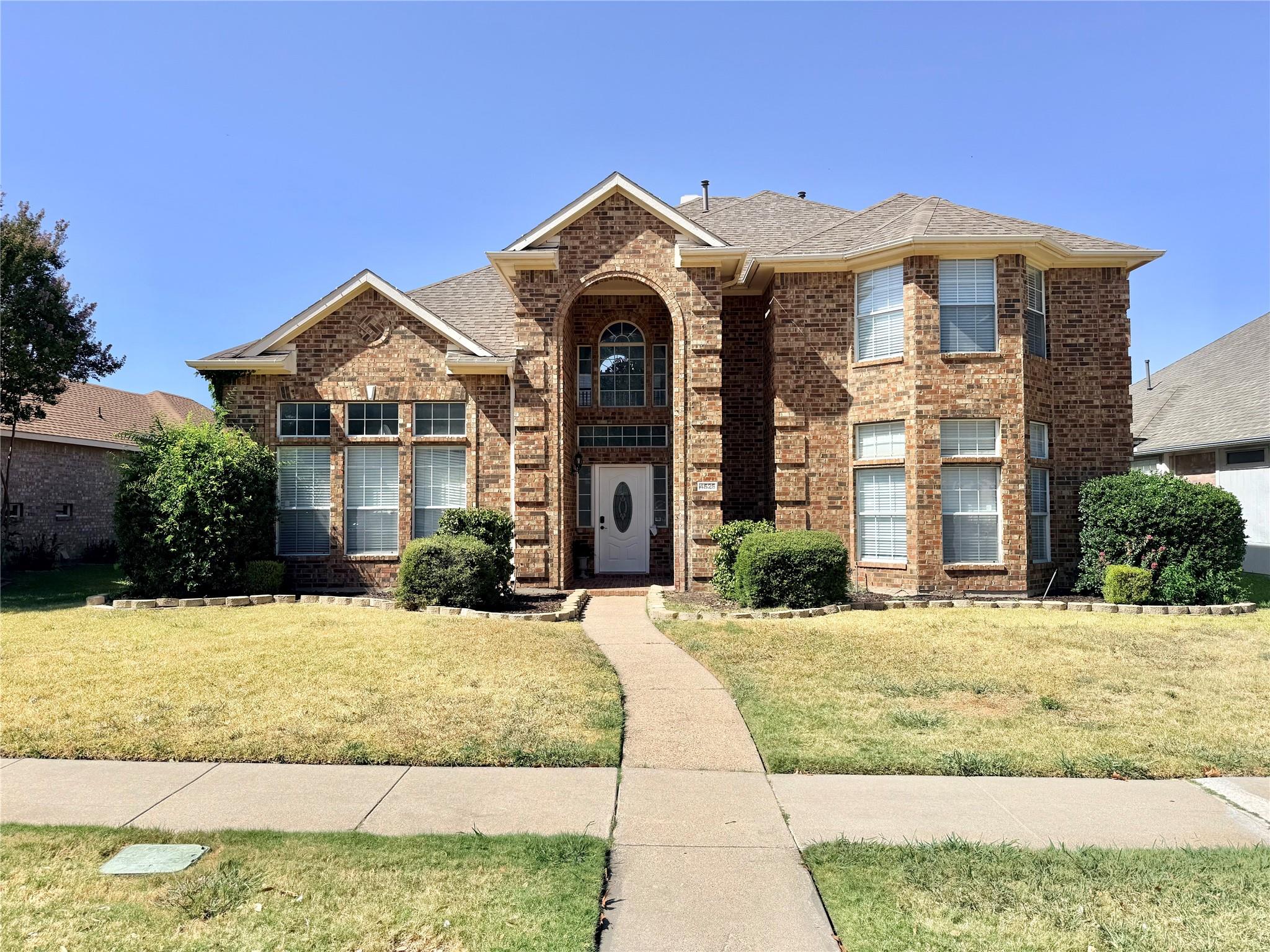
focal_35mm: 24
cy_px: 476
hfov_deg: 71.6
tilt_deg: +2.8
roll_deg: +0.7
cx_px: 635
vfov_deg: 56.8
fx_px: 881
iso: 80
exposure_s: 1/4975
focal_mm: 6.76
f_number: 1.78
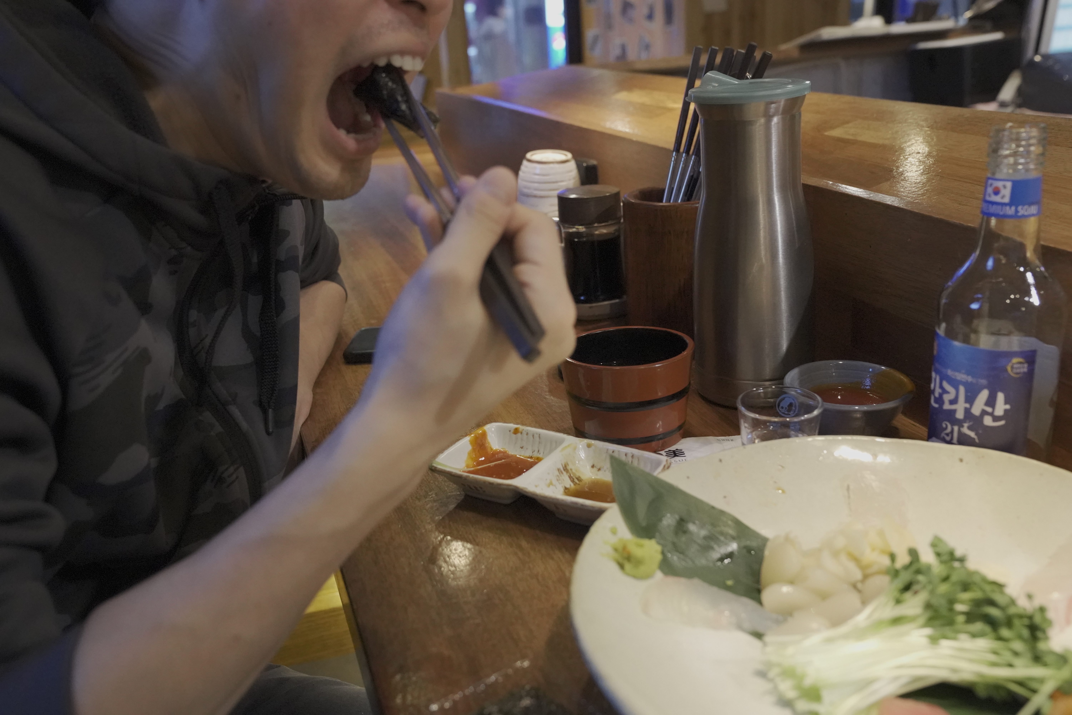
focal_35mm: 32
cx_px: 536
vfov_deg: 41.1
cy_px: 358
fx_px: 953
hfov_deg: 58.7
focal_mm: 32
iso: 12800
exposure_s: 1/100
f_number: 5
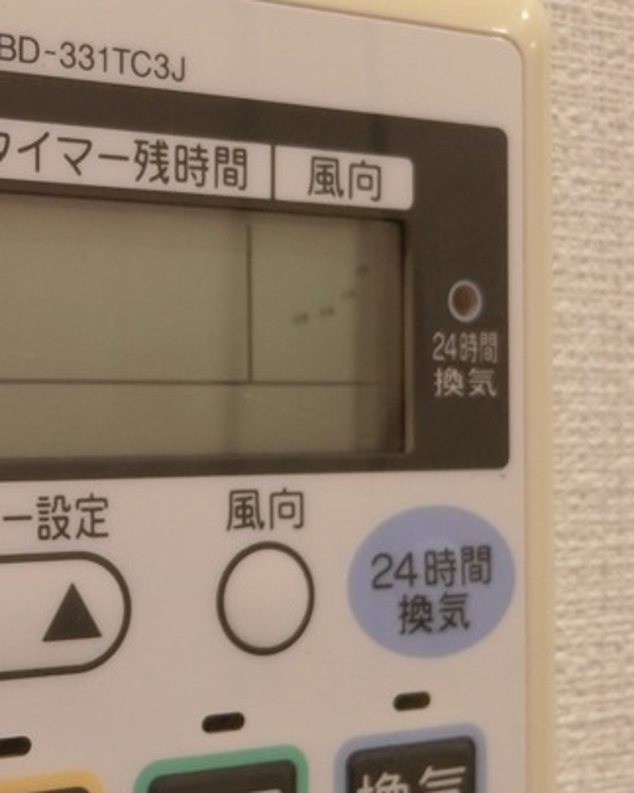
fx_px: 1103
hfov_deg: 29.8
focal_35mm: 47
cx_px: -8
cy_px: 400
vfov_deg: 39.6
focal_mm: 4.06
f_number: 2.7
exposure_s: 1/125
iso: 320
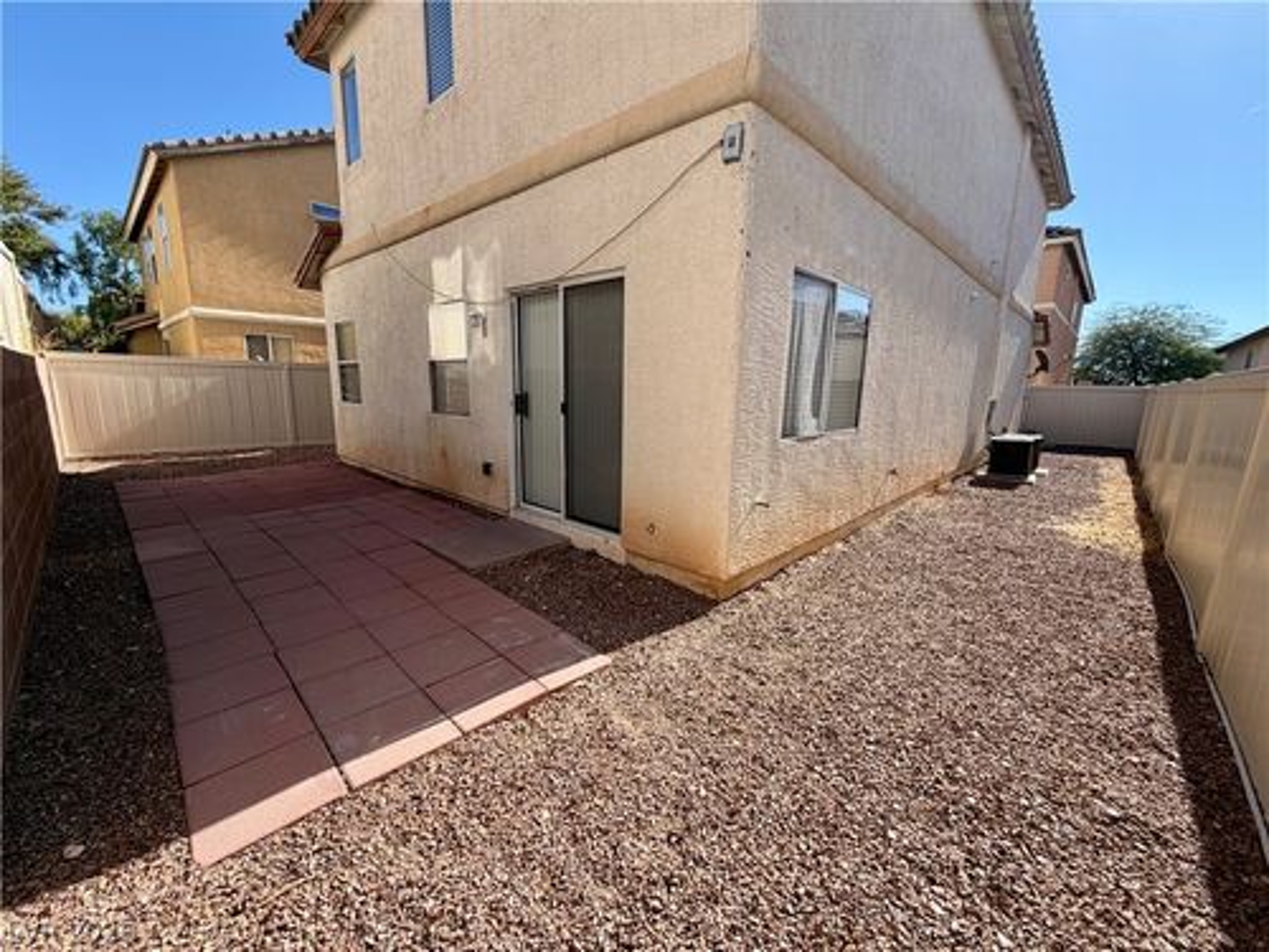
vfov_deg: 85.7
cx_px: 634
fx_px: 513
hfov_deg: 102.1
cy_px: 476
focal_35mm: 14
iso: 32
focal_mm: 2.22
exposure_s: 1/770
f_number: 2.2
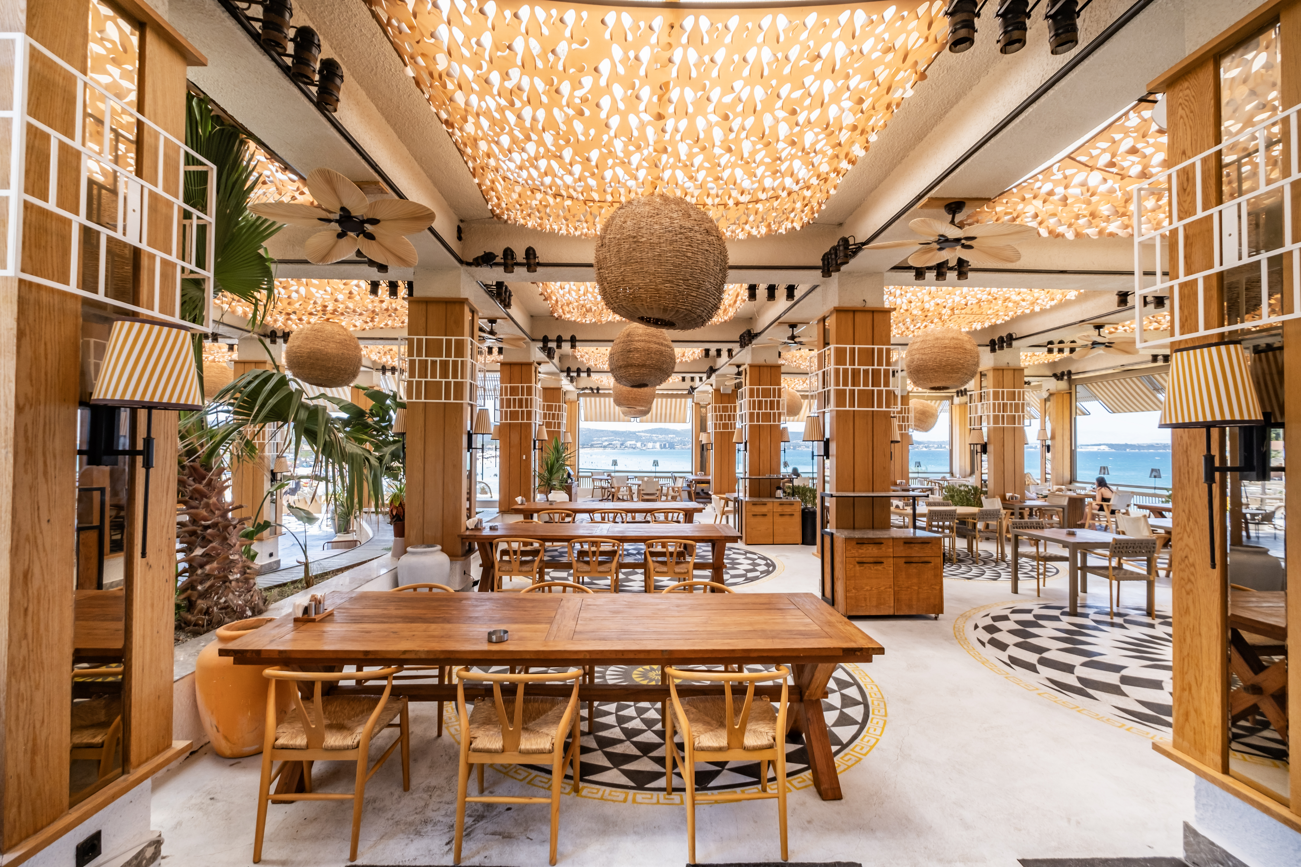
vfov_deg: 77.3
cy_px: 434
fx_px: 542
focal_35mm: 15
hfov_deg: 100.4
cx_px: 650
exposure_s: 1/220
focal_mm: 10
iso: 160
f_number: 4
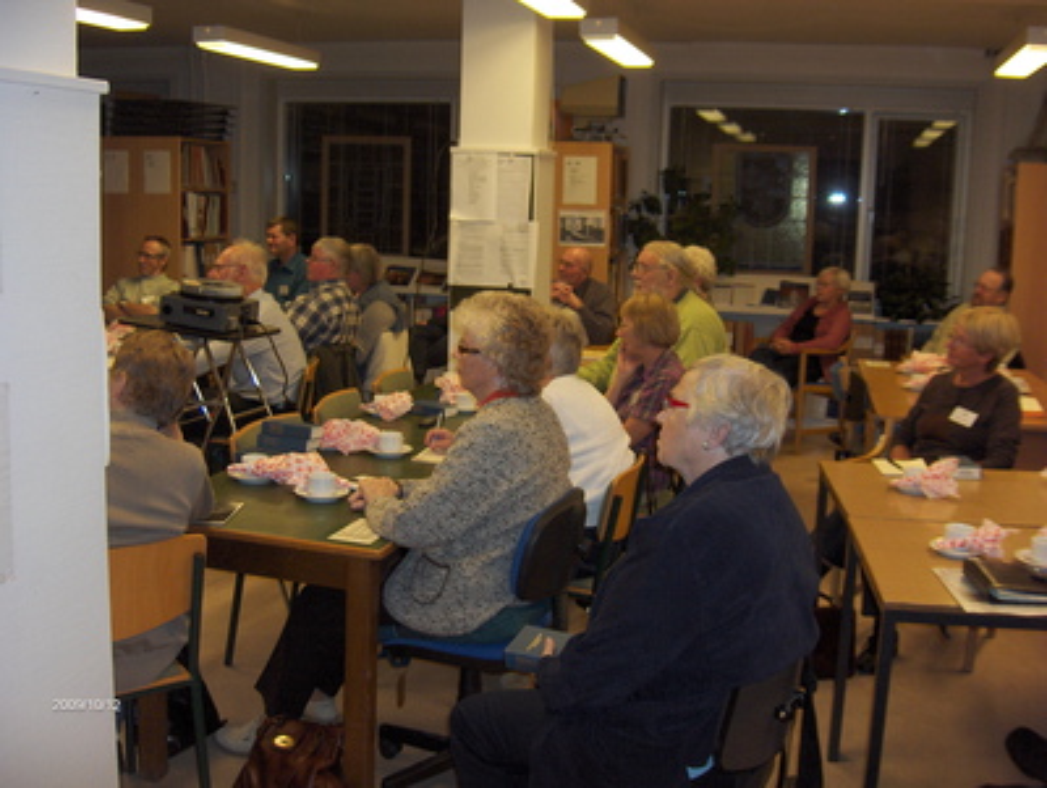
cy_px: 394
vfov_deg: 36.9
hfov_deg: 47.8
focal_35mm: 39
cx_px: 524
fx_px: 1181
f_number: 2.8
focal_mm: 8
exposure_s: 1/60
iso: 100
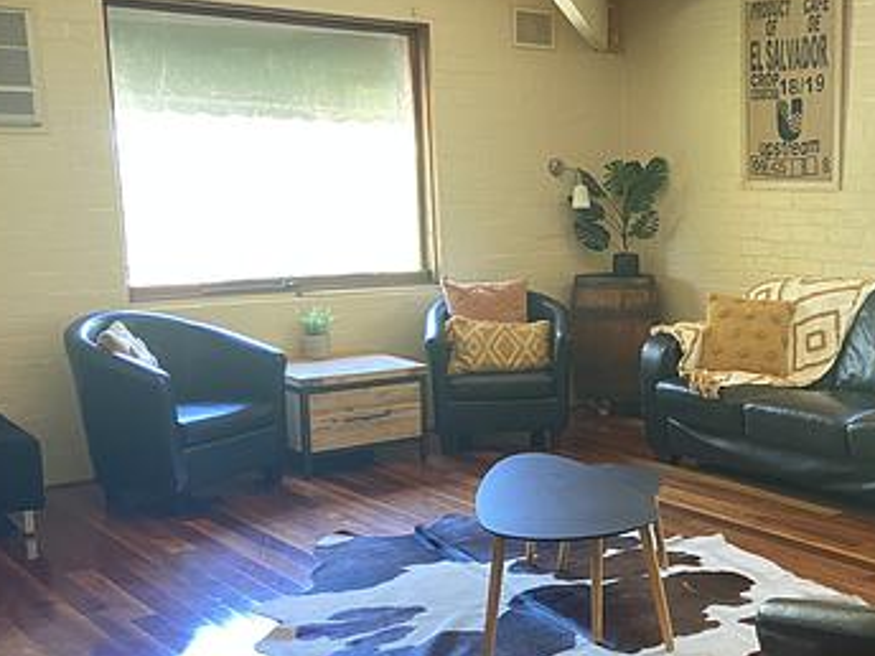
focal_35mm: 47
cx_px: 715
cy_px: 398
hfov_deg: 38.7
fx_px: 1188
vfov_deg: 30.8
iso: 640
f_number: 1.8
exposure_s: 1/37
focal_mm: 4.25
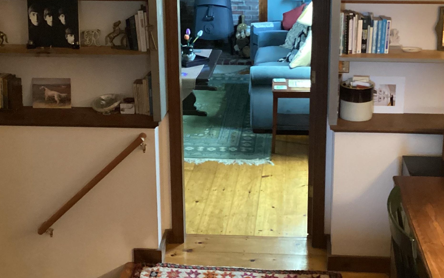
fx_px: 653
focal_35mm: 54
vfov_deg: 23.8
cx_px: 248
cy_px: 82
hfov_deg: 37.5
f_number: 2.4
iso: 640
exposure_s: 1/24
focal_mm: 3.3
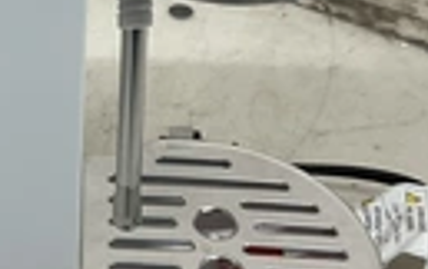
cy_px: -33
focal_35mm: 95
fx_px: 1110
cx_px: 36
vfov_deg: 13.5
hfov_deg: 21.3
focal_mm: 3
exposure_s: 1/120
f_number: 1.8
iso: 32
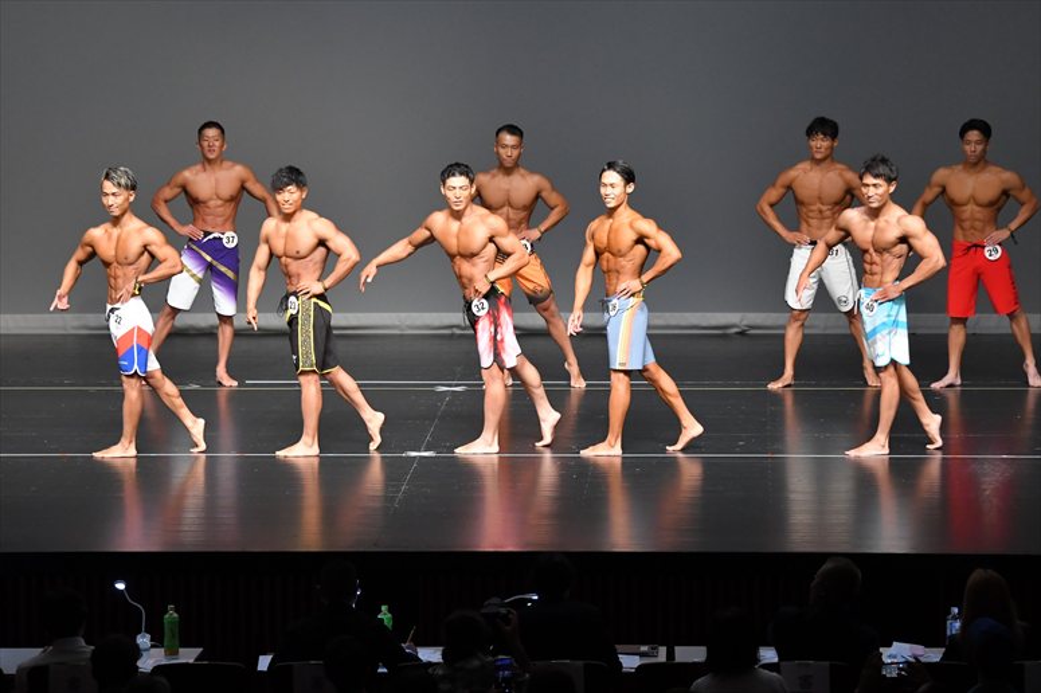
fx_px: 4856
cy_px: 346
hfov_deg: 12.2
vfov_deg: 8.2
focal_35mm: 168
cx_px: 520
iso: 4000
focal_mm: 112
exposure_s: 1/400
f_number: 5.6
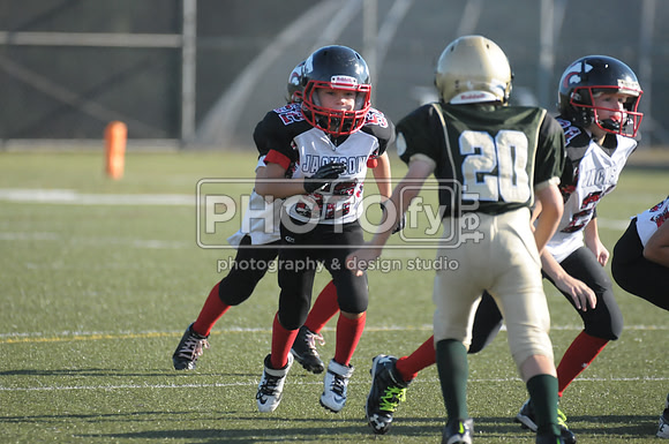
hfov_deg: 4.2
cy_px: 222
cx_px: 334
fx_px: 9186
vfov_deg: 2.8
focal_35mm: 495
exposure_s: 1/4000
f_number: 4
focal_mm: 330
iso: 1600
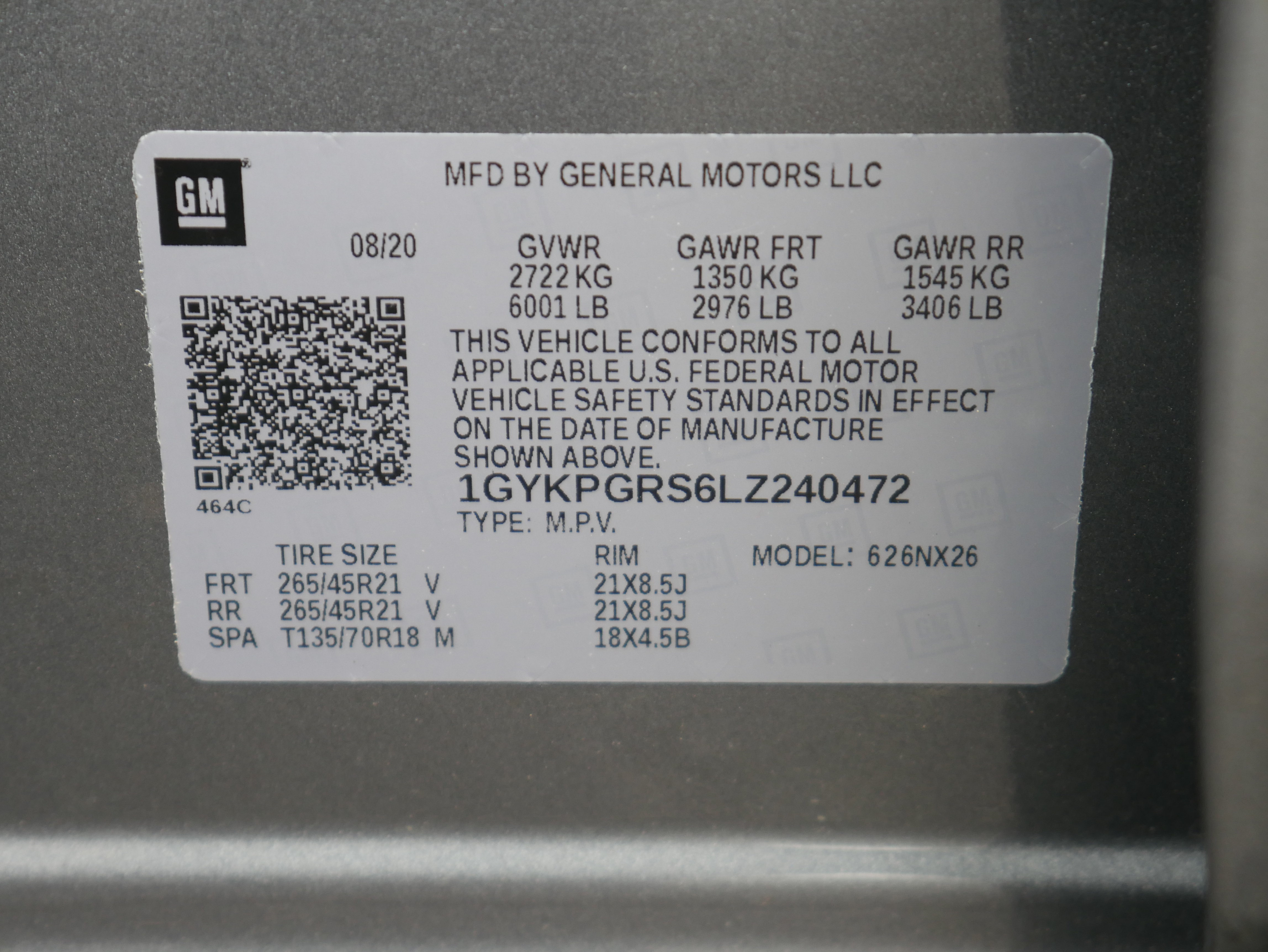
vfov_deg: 17.6
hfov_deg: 23.3
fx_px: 3078
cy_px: 476
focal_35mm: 84
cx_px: 634
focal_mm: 42
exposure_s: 1/100
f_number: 5.6
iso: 500
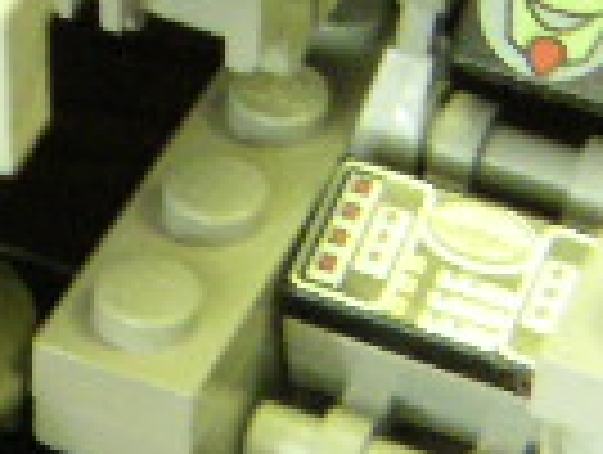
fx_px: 3333
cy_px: 535
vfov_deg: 7.7
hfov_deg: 10.1
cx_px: -256
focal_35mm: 191
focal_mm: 5.3
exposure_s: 1/45
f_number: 2.9
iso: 400
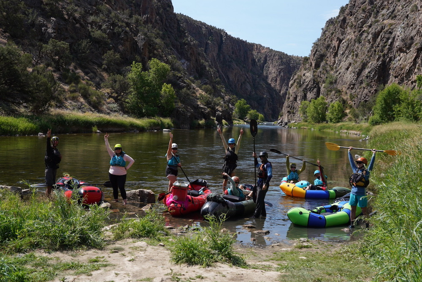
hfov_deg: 48.4
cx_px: 211
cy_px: 141
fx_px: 469
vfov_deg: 33.4
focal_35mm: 40
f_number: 6.3
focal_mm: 40
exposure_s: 1/320
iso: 100
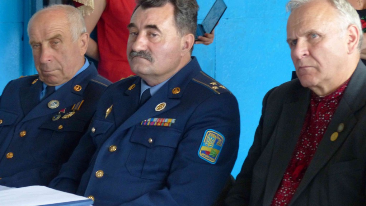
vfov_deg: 8.7
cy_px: 69
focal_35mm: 140
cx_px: 183
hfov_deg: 15.3
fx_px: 1359
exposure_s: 1/60
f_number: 2.8
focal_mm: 23.1
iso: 400
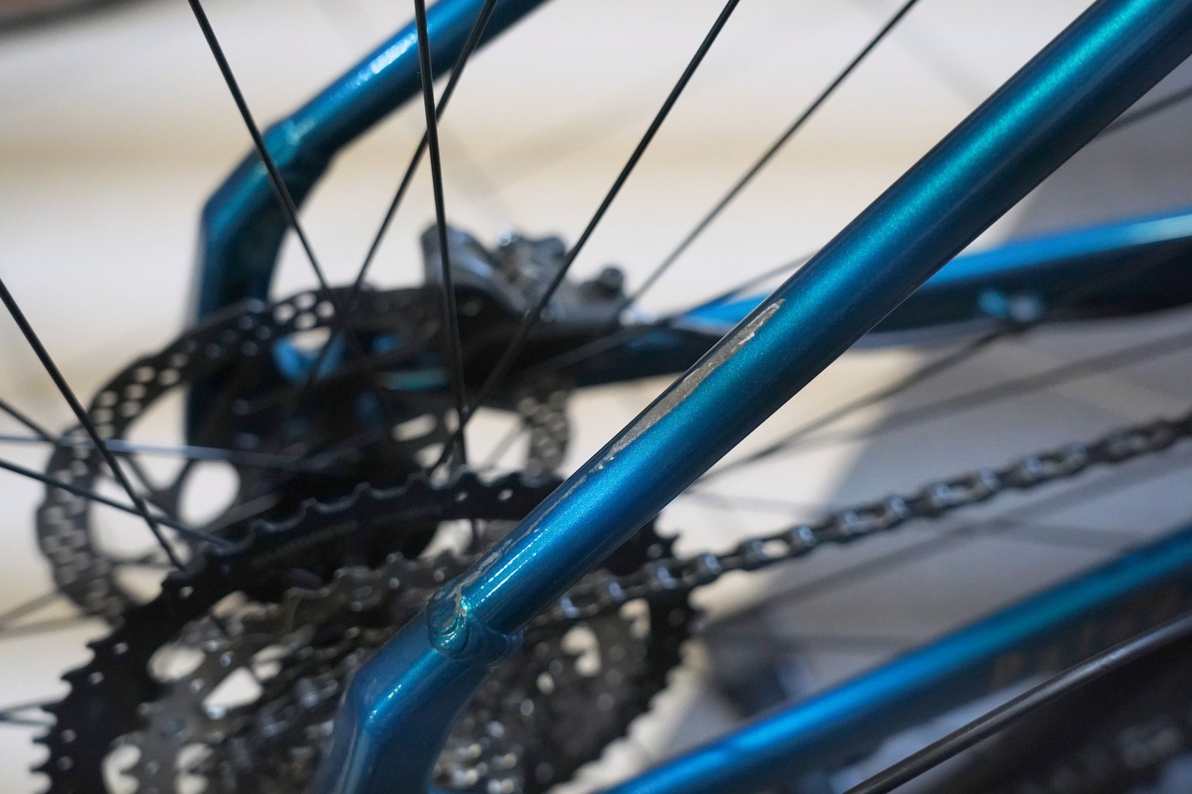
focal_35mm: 54
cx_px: 596
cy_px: 397
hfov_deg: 36.9
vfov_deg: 25.1
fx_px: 1788
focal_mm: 54
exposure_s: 1/200
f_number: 5
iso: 6400
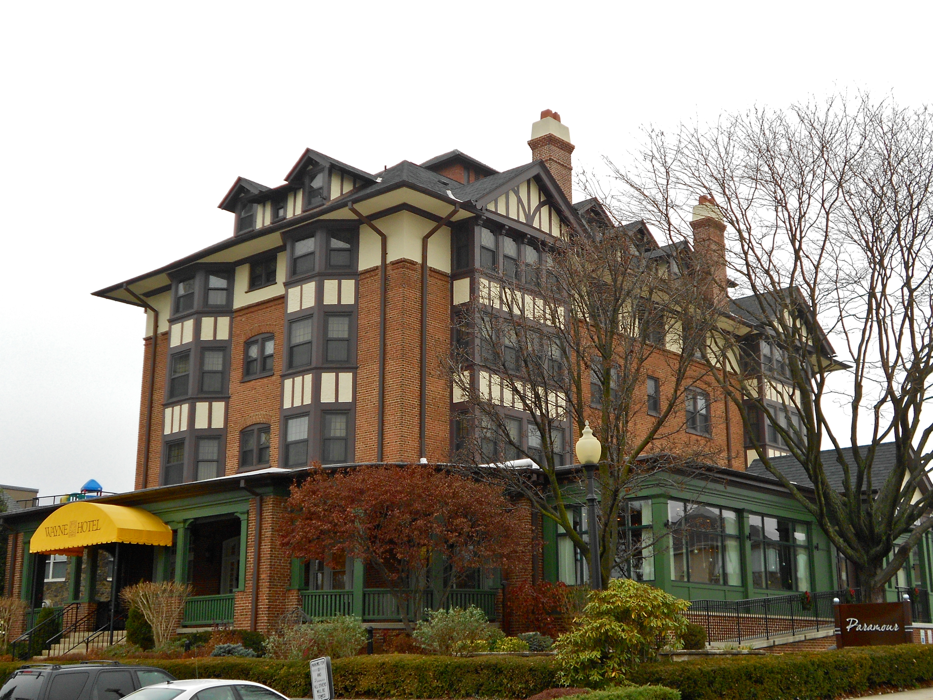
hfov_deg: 43.9
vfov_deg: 33.6
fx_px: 1159
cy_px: 350
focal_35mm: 43
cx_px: 466
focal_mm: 7.7
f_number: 4.2
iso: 125
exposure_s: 1/125
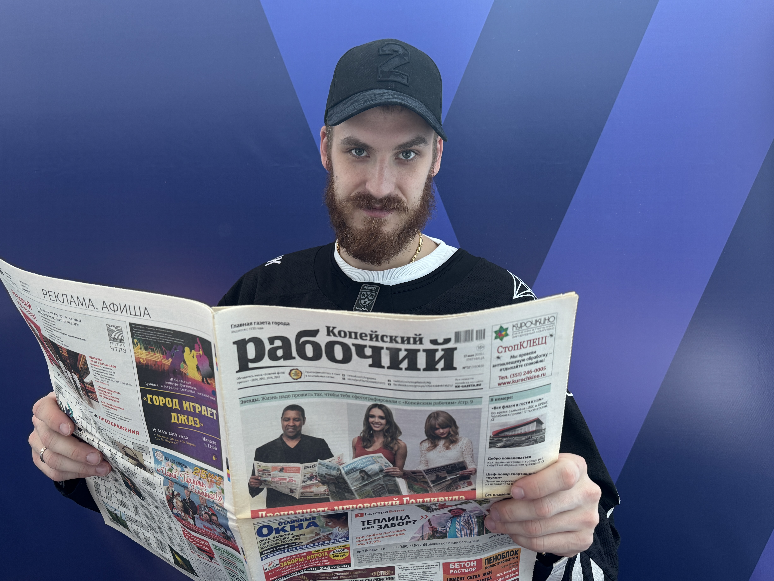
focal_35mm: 28
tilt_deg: -1.0
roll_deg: +0.0
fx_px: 626
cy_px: 304
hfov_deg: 63.4
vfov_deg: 49.7
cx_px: 373
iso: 160
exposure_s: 1/100
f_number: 1.78
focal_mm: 6.76
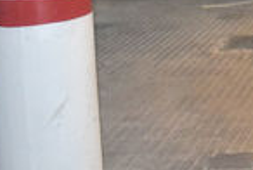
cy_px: -144
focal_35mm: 130
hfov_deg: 14.1
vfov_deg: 10.0
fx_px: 915
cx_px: 446
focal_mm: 18
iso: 1600
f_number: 3.5
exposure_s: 1/80
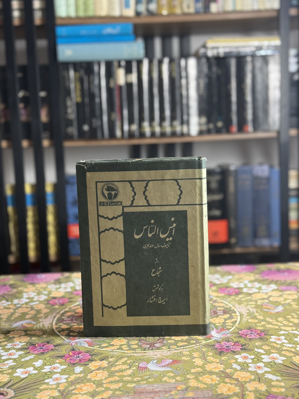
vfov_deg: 39.7
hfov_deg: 30.3
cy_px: 200
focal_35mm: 48
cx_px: 150
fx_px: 553
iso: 80
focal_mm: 6.76
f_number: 1.78
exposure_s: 1/50
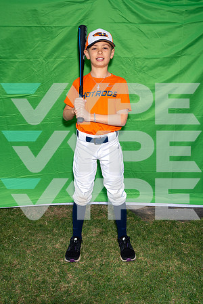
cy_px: 152
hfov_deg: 38.9
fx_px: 288
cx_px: 102
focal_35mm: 34
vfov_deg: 55.8
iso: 320
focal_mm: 34
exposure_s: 1/400
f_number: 7.1
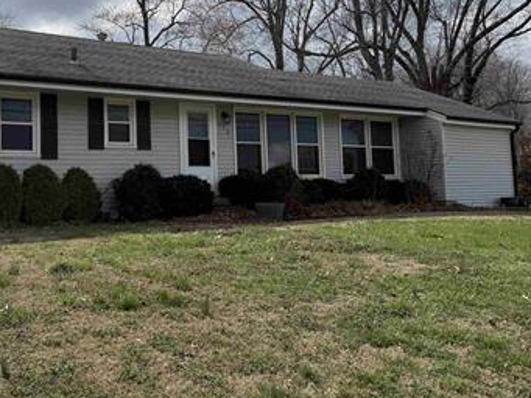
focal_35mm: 45
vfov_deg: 31.9
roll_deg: +0.8
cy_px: 129
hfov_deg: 41.3
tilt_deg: +4.6
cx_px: 160
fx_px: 691
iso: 100
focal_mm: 6.76
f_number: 1.78
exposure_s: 1/9091
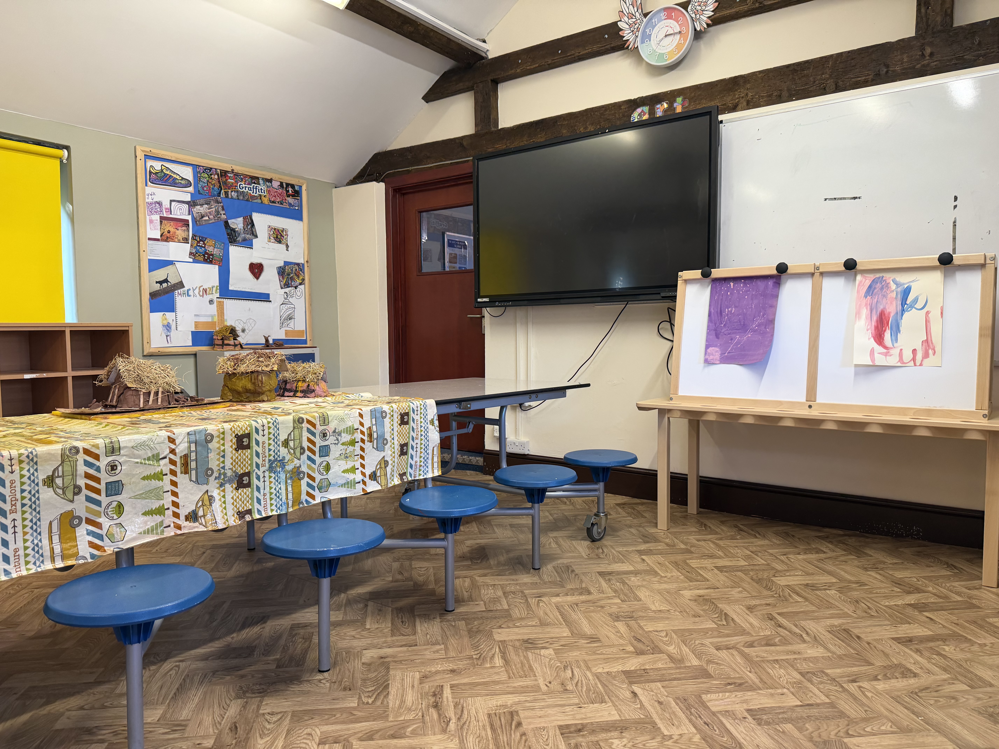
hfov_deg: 71.6
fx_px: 693
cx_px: 500
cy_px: 374
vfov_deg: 56.8
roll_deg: -0.5
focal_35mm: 24
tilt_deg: -3.5
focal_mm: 6.76
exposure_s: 1/100
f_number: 1.78
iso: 200
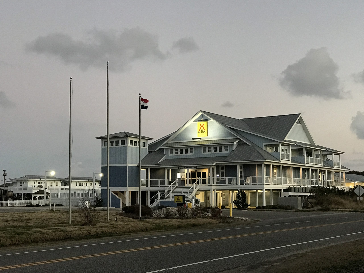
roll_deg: +0.0
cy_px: 136
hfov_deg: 33.8
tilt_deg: +5.5
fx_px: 599
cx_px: 182
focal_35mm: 57
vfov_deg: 25.7
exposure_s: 1/60
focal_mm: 6.6
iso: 320
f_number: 2.8
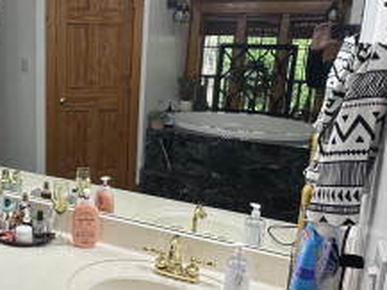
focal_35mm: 43
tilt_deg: -13.3
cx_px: 56
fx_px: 481
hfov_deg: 41.2
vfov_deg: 33.6
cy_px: 132
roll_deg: -1.1
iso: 40
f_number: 2.2
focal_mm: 2.22
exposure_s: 1/144
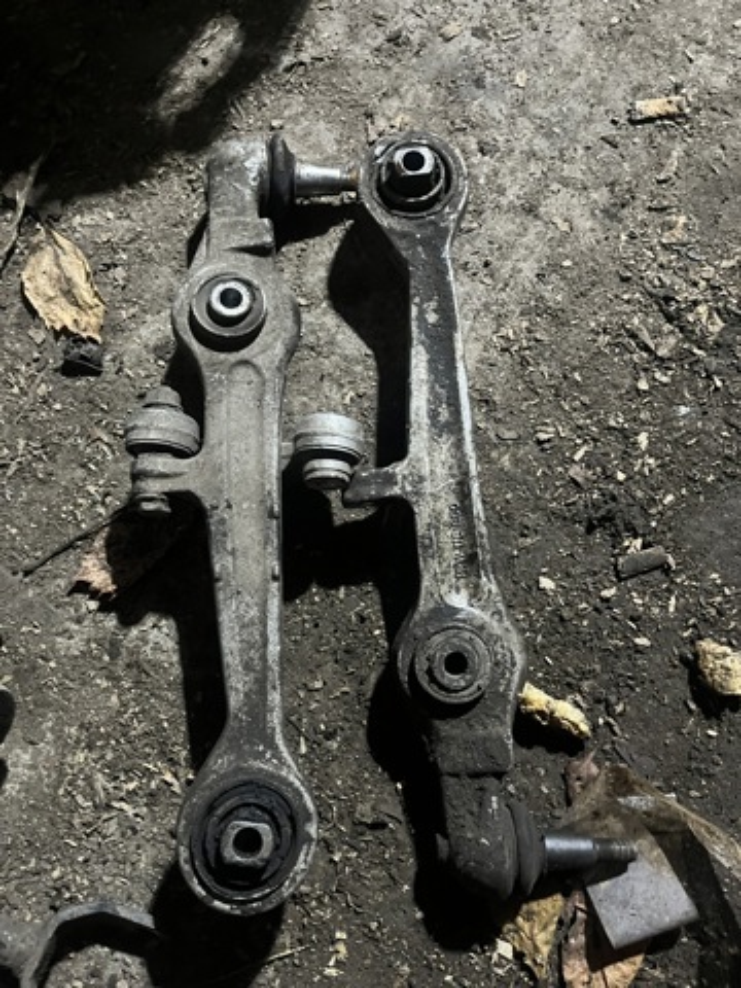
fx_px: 742
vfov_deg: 67.3
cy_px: 494
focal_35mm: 26
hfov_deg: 53.1
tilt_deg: -78.7
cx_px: 370
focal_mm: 5.1
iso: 800
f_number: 1.6
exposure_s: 1/30
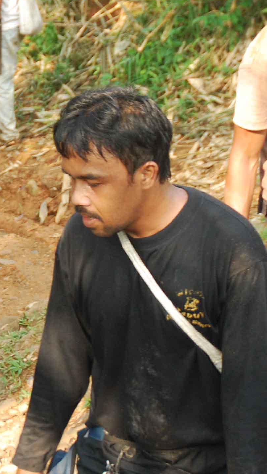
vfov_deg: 16.2
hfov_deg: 8.9
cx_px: -162
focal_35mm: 131
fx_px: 1654
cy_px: 64
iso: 400
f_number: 4
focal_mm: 31
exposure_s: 1/250
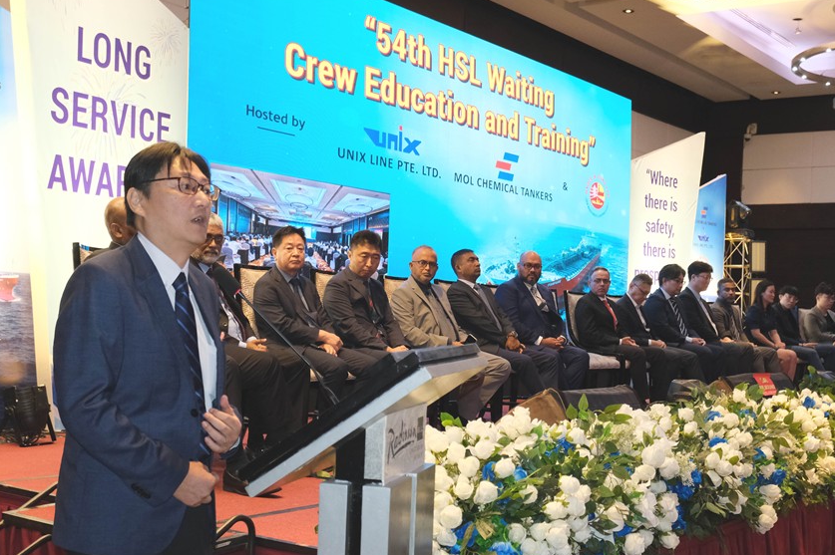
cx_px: 464
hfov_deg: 40.3
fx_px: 1136
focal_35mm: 49
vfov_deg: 27.5
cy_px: 319
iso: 2000
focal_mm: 27.1
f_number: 4.4
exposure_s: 1/60
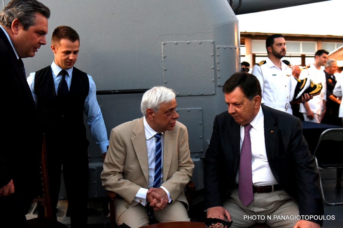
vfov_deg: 37.9
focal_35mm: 35
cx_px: 172
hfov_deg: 54.4
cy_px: 114
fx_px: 333
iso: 6400
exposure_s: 1/200
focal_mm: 35
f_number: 4.5
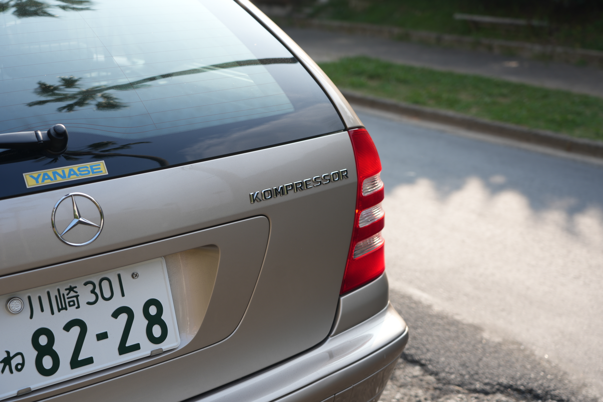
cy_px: 201
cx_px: 302
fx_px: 888
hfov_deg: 37.5
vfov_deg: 25.5
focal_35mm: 53
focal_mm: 53
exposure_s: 1/160
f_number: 4
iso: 100
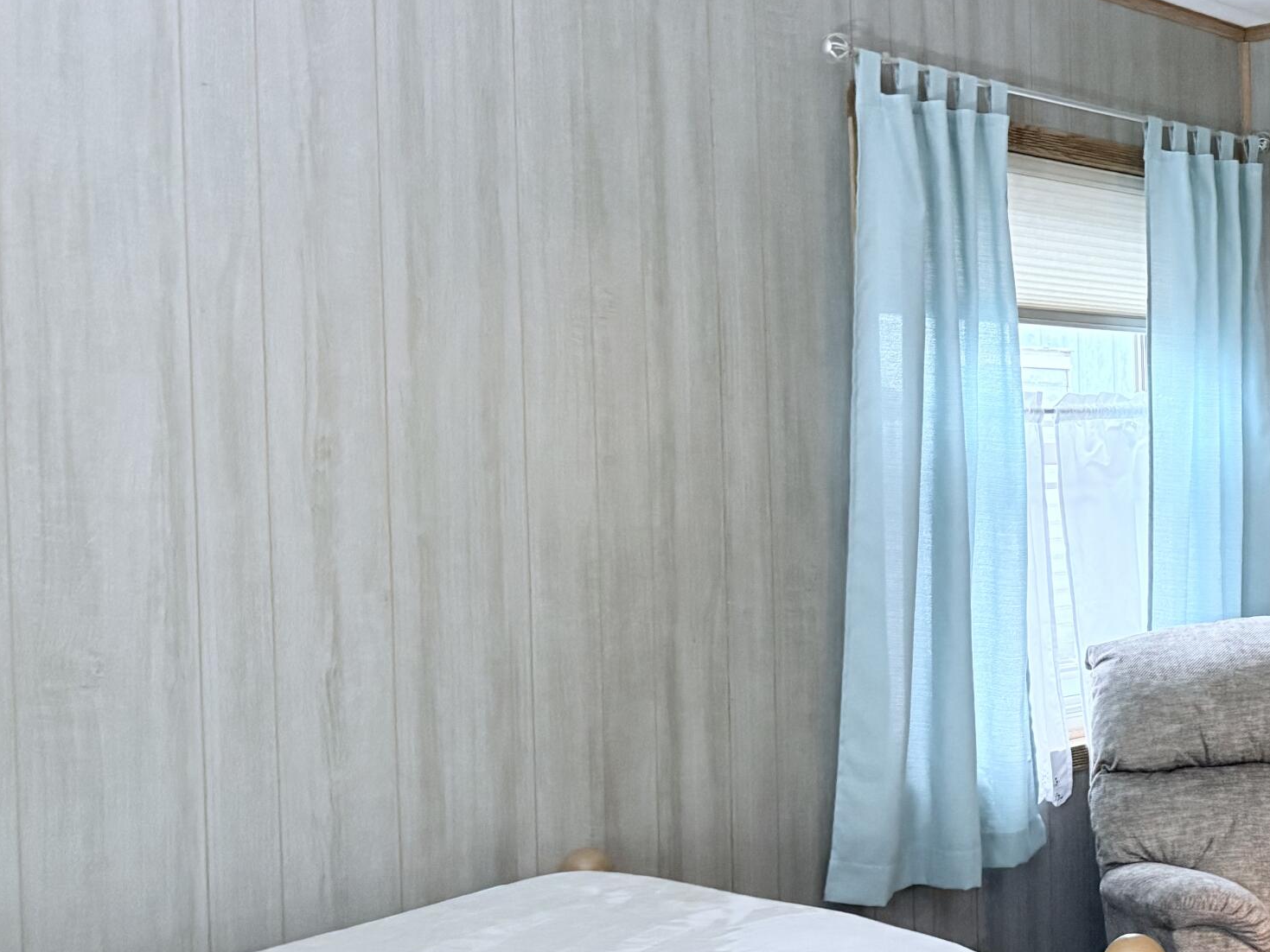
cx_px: 1224
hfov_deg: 35.7
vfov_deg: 29.7
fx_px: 1798
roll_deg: +1.5
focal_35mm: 49
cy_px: 507
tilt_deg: +0.5
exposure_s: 1/40
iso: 800
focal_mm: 6.76
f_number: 1.78
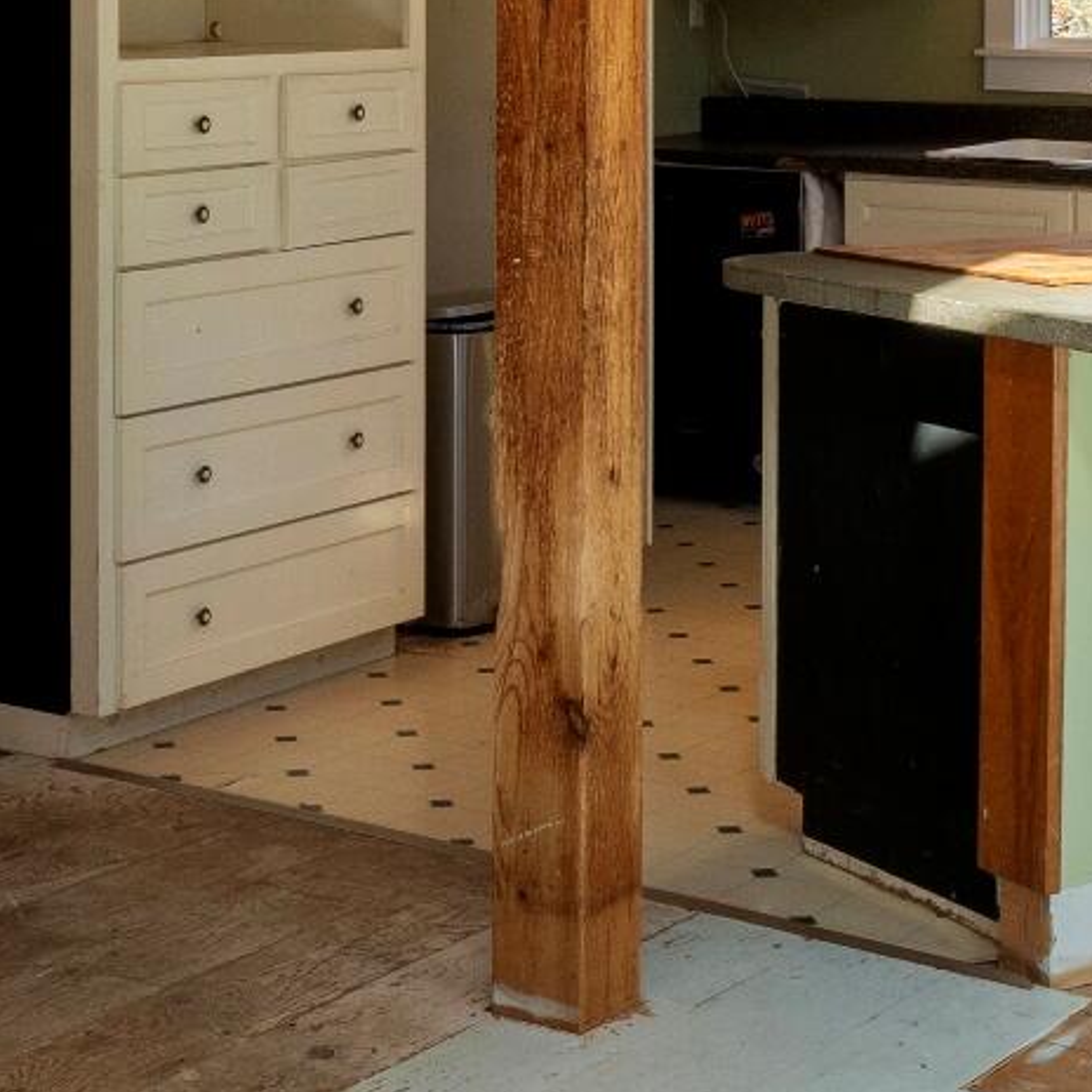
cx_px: 532
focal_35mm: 80
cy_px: -75
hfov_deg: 21.6
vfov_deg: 20.7
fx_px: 2866
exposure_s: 1/30
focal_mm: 14.6
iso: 400
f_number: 11
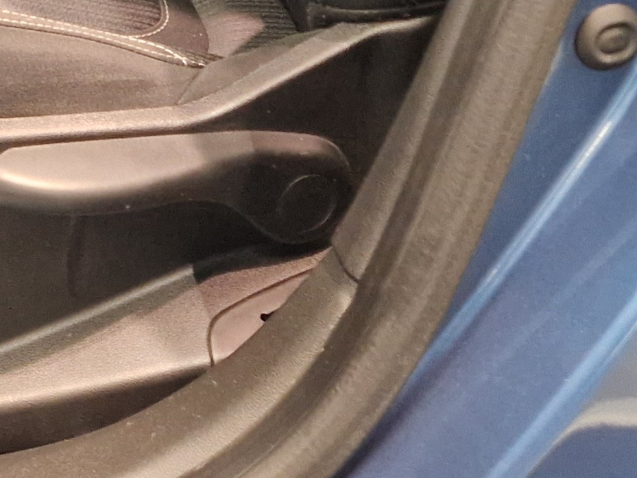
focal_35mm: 99
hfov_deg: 18.6
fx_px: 1822
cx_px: -169
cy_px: -489
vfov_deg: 12.9
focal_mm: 5.4
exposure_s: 1/100
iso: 640
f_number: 1.8
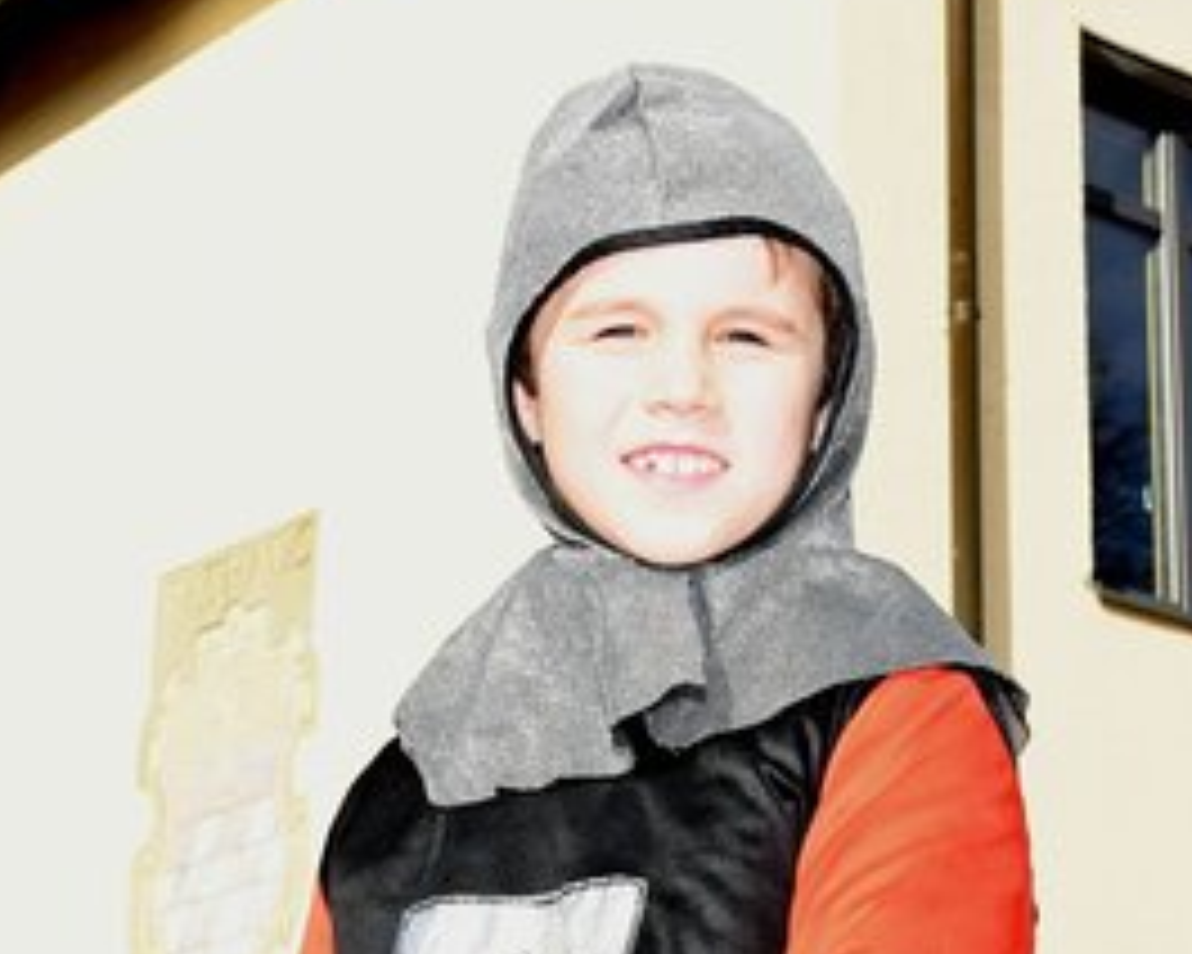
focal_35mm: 99
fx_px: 3493
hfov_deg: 19.4
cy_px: 531
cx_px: 670
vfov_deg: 15.5
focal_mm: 70
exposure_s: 1/200
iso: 1000
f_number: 22
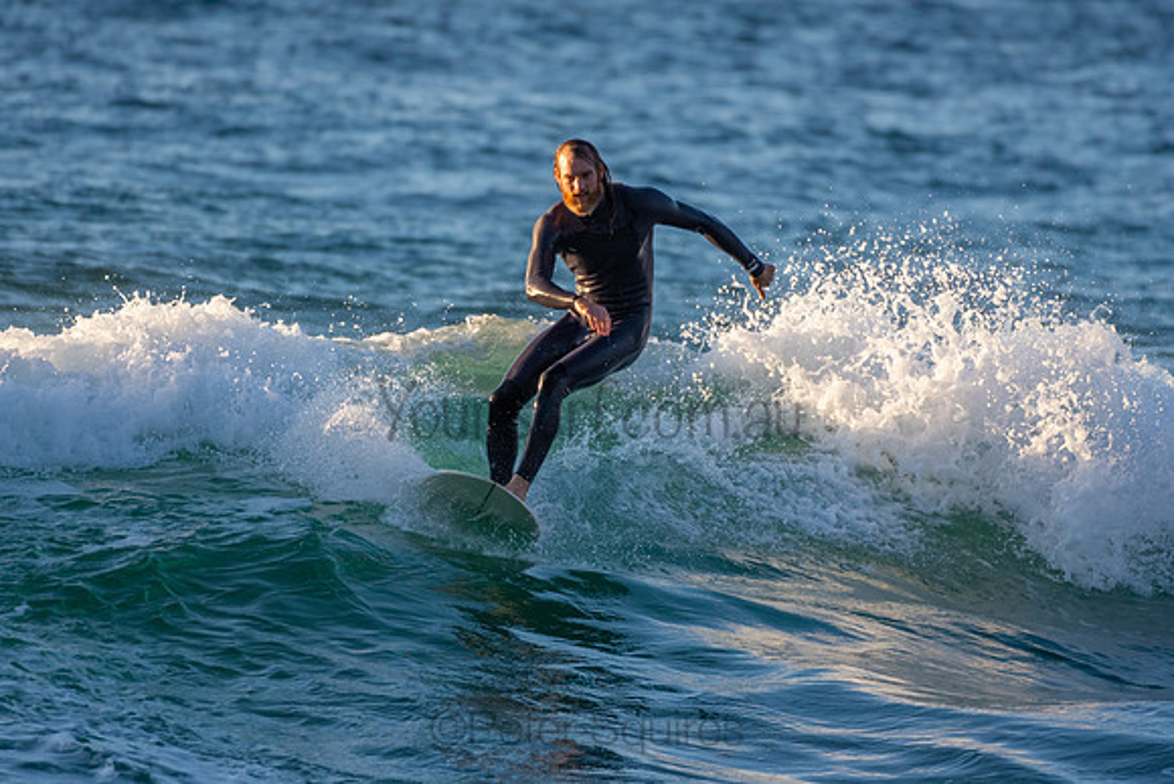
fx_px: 24463
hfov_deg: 2.7
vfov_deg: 1.8
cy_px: 392
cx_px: 587
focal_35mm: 750
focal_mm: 500
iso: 800
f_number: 5.6
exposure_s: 1/1250
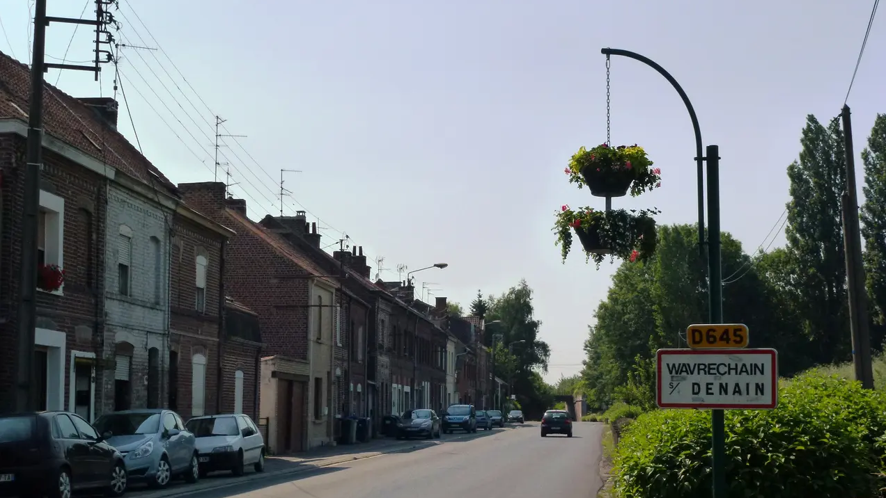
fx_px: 1339
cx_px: 445
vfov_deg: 21.0
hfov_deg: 36.6
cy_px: 316
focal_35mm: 57
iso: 160
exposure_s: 1/1600
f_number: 4.5
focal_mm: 9.4
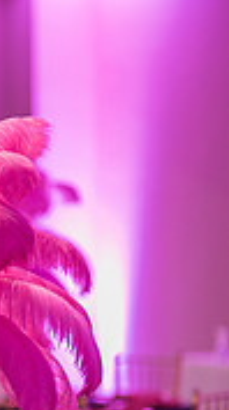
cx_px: -111
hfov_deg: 5.3
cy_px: 354
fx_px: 2461
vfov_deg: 9.5
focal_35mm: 227
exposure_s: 1/60
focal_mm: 85
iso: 800
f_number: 1.6
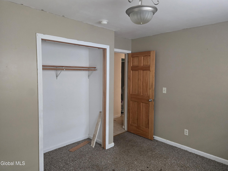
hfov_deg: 73.9
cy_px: 86
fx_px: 151
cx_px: 114
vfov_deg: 58.9
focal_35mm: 23
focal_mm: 5.4
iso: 1000
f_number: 1.8
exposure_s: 1/120
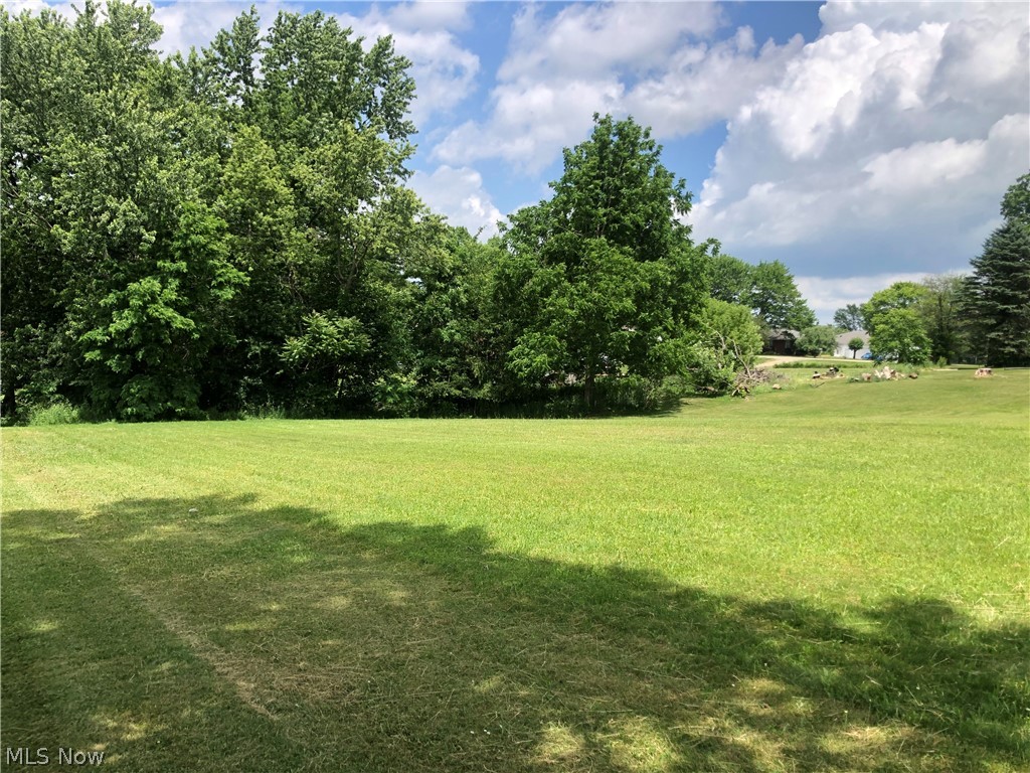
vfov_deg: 49.7
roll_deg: -2.9
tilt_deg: -4.4
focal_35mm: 28
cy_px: 386
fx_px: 833
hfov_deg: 63.4
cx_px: 515
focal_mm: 3.99
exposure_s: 1/1499
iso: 20
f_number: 1.8
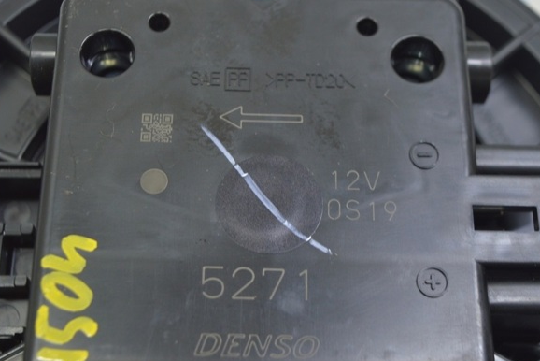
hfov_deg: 31.9
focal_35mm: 63
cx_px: 270
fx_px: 945
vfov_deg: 21.6
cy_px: 184
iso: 400
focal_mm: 38
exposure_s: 1/20
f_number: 5.6
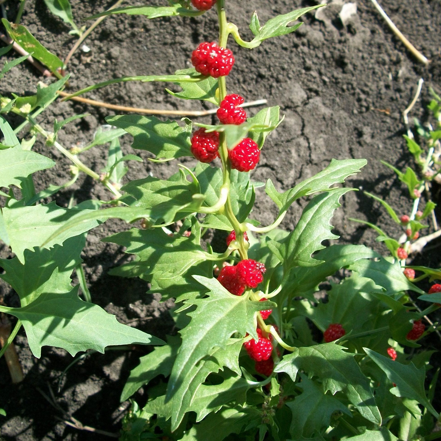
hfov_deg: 43.9
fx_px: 548
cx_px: 220
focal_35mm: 38
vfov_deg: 43.8
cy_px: 195
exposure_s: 1/500
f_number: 2.9
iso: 80
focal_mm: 5.7
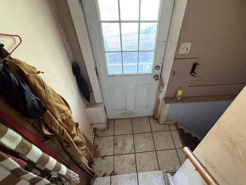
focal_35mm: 19
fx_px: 135
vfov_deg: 68.7
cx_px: 136
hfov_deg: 84.4
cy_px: 94
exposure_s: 1/60
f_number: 2.2
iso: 640
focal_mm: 2.22
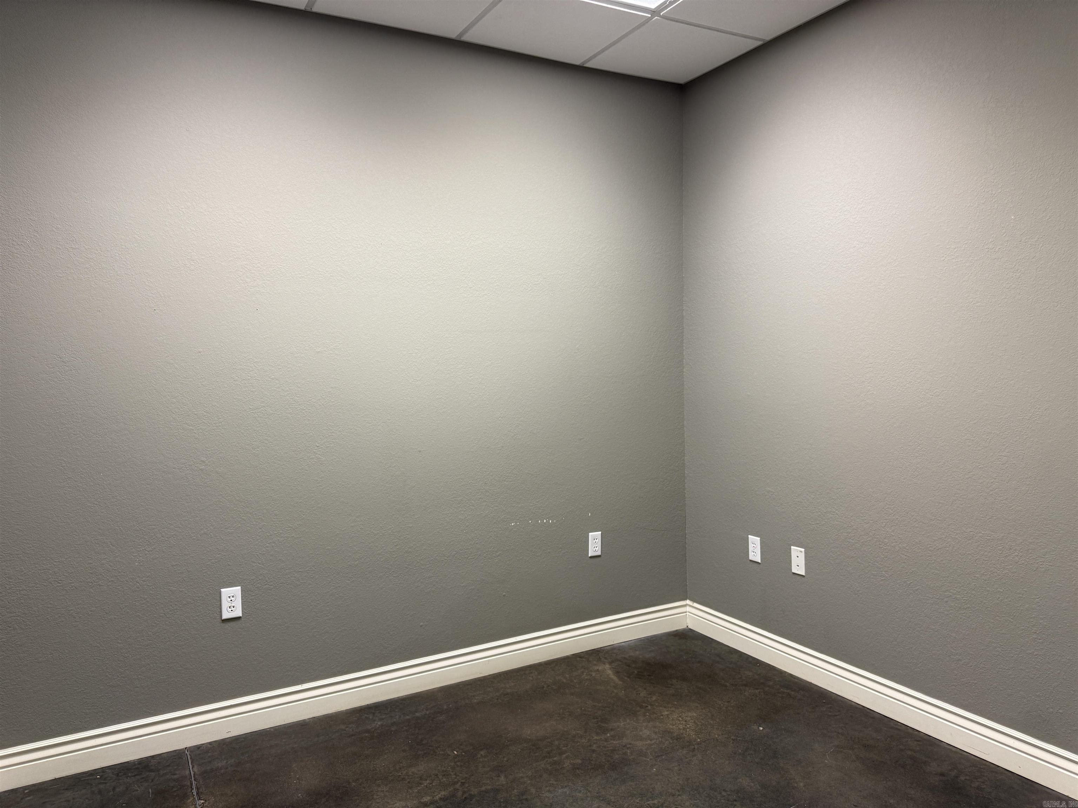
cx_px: 539
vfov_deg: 56.8
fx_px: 747
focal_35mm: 24
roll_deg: +1.6
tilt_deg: -3.1
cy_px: 404
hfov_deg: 71.6
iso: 160
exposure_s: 1/60
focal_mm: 6.76
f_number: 1.78
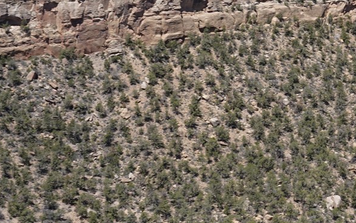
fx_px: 1203
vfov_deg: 10.6
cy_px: 130
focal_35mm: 124
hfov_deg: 15.5
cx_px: 536
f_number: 20
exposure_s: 1/100
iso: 250
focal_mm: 36
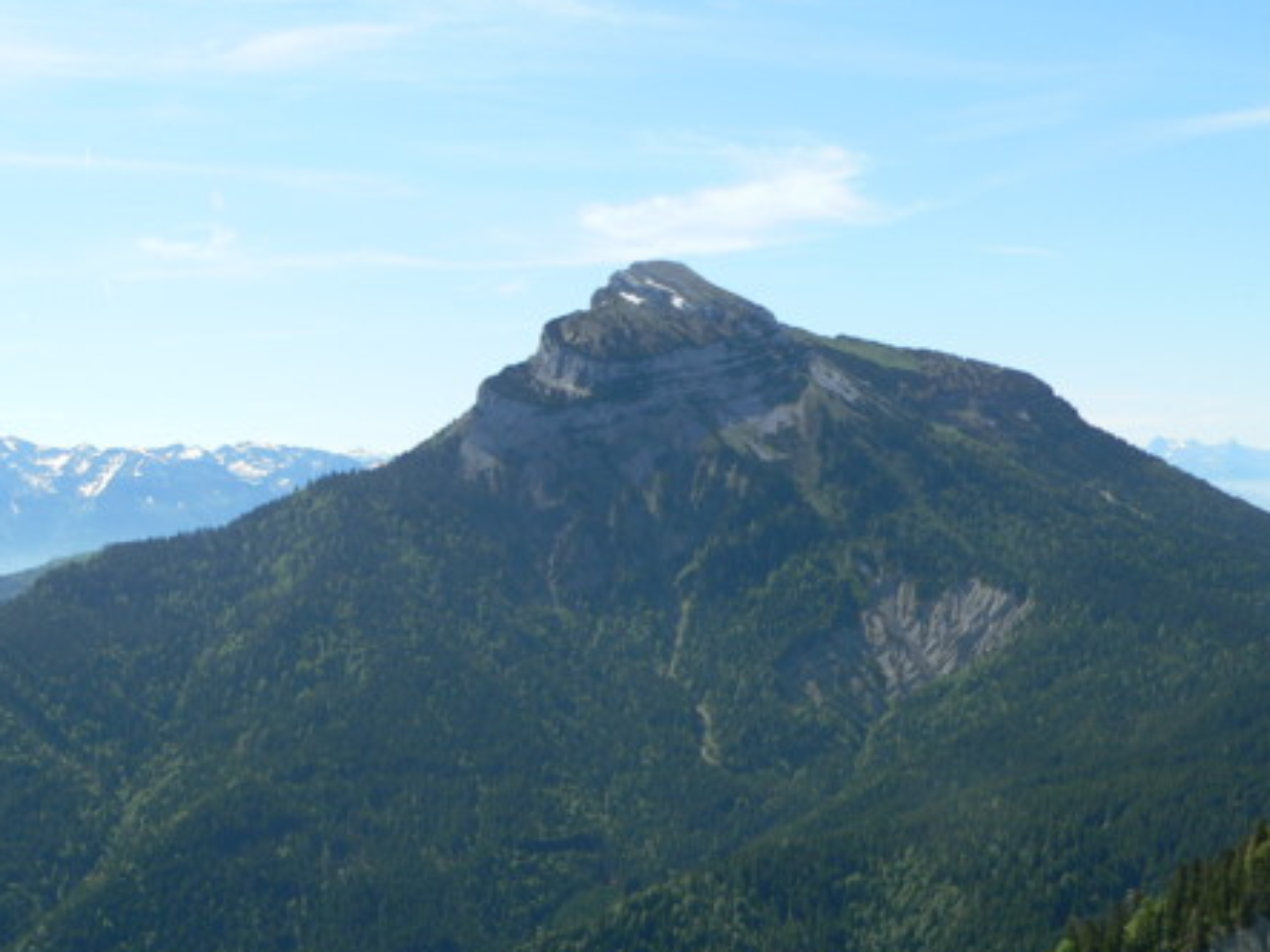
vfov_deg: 27.8
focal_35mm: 52
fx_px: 1907
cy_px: 651
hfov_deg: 36.8
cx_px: 545
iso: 80
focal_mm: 6
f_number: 4
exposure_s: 1/500
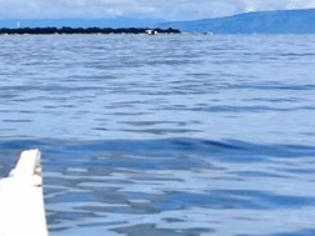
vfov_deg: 6.3
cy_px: 5
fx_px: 2148
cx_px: 102
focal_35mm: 236
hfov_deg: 8.4
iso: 50
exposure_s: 1/1800
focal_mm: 6.19
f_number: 1.65
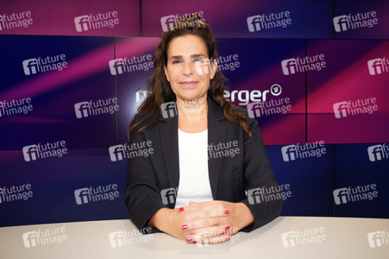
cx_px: 194
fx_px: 378
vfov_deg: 37.8
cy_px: 130
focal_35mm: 35
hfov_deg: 54.5
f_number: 5
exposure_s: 1/125
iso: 2000
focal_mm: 35
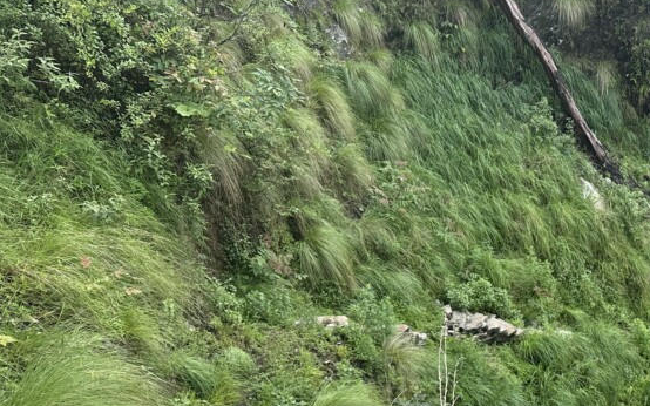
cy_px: 372
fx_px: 832
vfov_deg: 26.4
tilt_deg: -33.3
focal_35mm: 47
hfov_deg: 39.2
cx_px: 600
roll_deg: +2.1
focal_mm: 6.86
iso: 80
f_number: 1.78
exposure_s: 1/1157
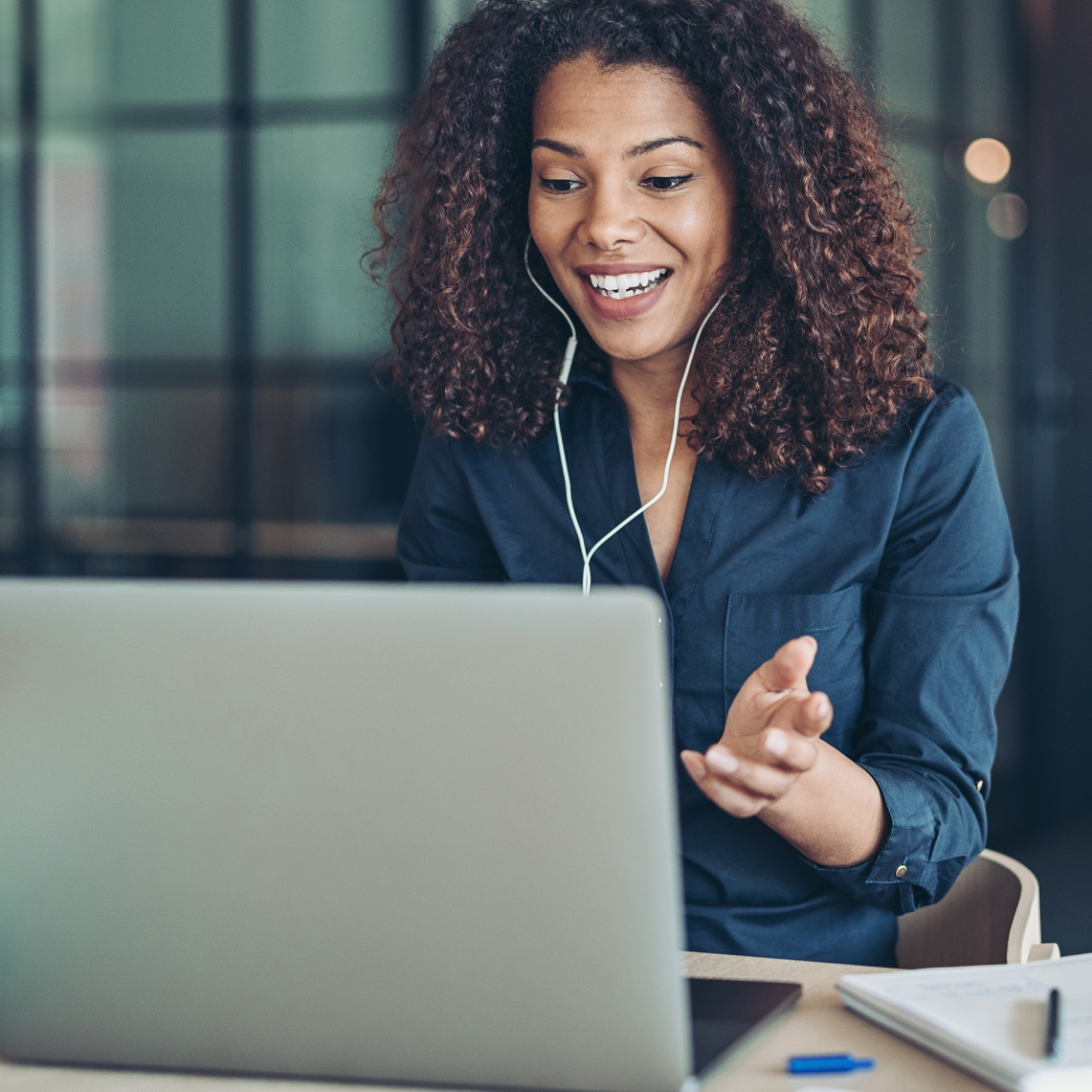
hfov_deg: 21.9
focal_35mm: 79
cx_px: 702
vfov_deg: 21.9
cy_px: 535
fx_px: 2820
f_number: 1.4
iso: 400
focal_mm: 50
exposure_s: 1/400
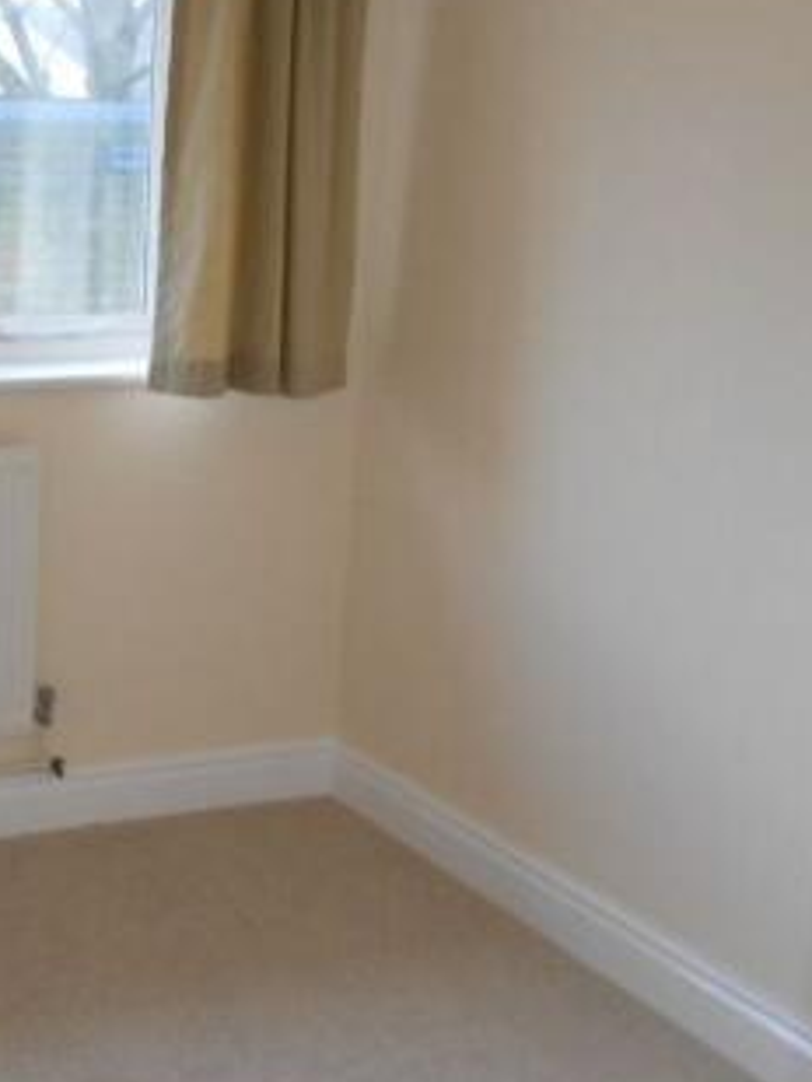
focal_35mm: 49
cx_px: -173
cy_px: 436
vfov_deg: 38.7
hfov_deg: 26.3
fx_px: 1531
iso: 160
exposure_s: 1/30
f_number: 3.2
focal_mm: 4.6
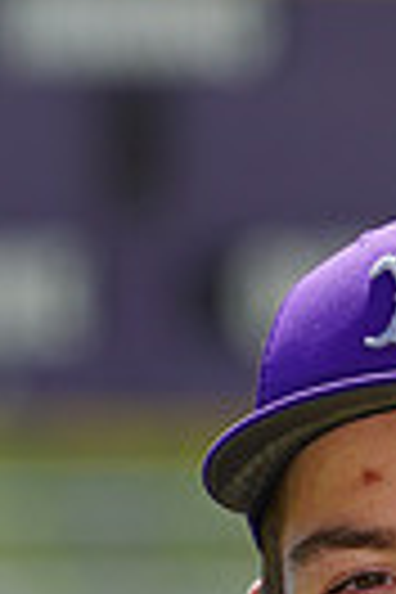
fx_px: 20425
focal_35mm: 1238
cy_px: 1228
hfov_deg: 1.1
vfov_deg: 1.7
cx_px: 576
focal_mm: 282
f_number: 8
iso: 100
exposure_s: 1/250
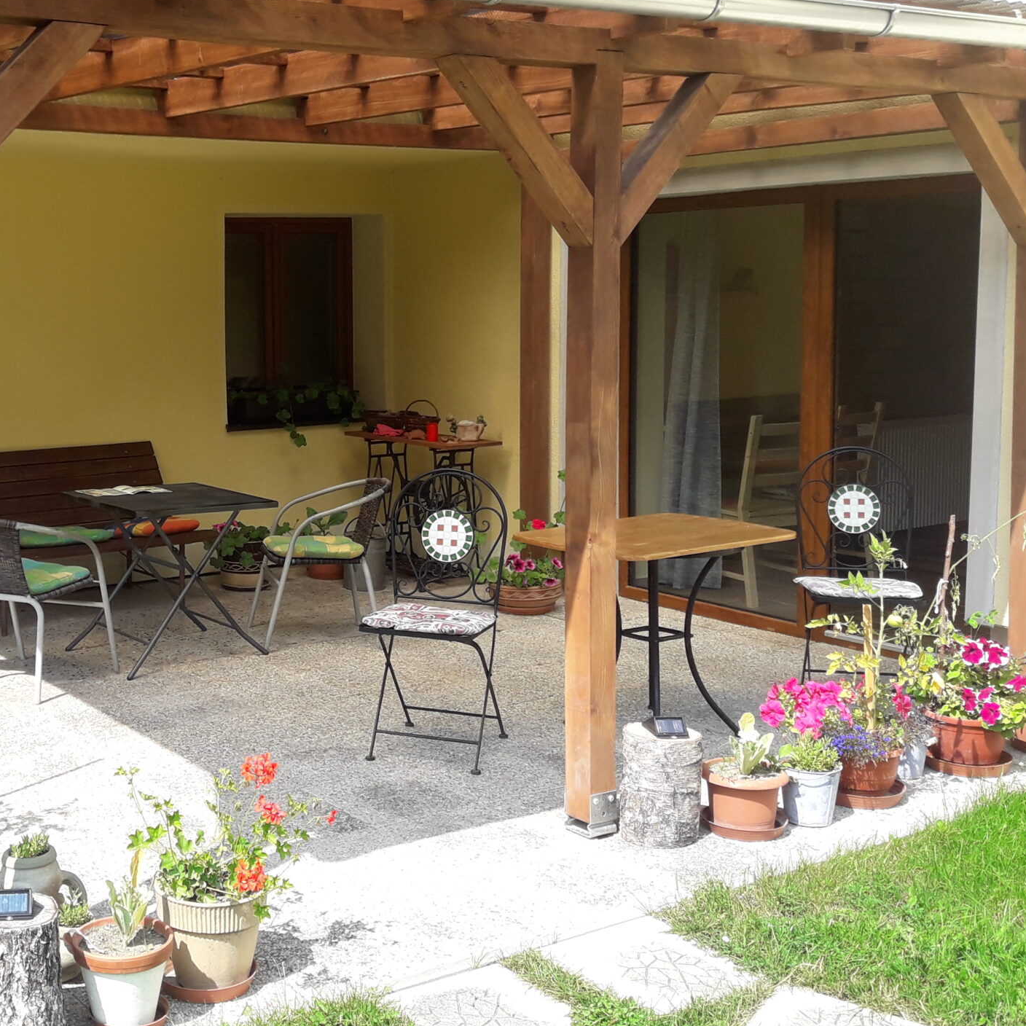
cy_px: 444
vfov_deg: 37.5
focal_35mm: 45
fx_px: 1509
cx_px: 196
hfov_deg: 36.2
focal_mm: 3.7
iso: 40
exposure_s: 1/703
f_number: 1.9
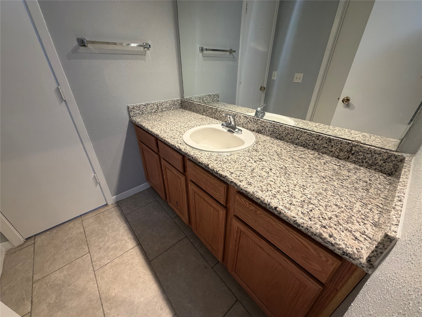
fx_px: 171
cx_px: 211
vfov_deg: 85.7
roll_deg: +1.3
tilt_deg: -28.3
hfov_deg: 102.1
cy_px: 158
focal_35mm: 14
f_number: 2.2
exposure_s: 1/120
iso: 250
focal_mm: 2.22
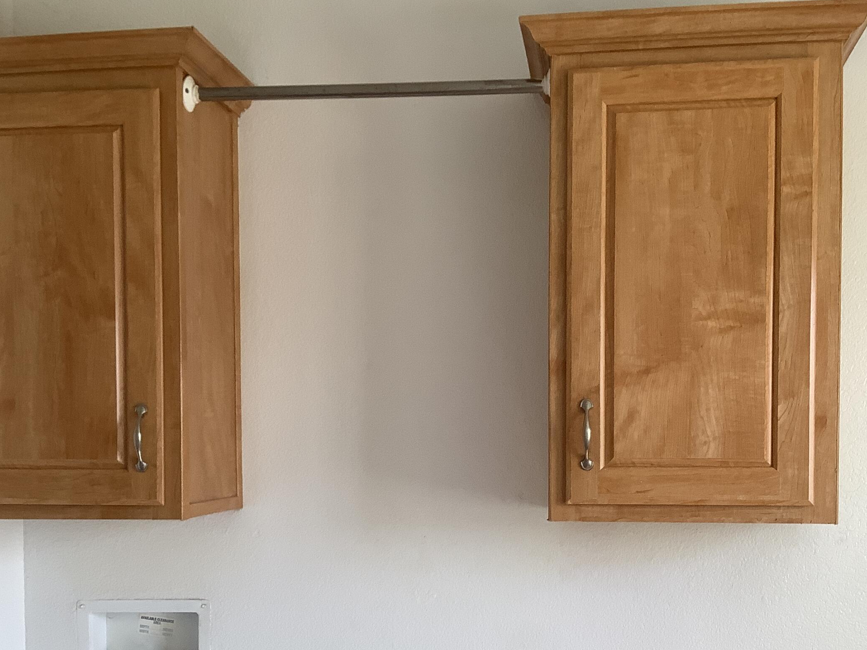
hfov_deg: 42.0
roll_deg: +1.0
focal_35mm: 45
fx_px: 1127
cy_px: 465
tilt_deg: -2.9
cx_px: 474
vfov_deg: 31.7
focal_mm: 3.3
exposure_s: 1/60
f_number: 2.4
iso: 50
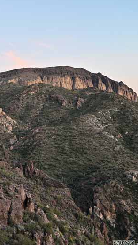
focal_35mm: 53
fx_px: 344
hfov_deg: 21.8
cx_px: -2
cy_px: 122
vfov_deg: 39.2
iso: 220
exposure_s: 1/40
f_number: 4
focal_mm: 33
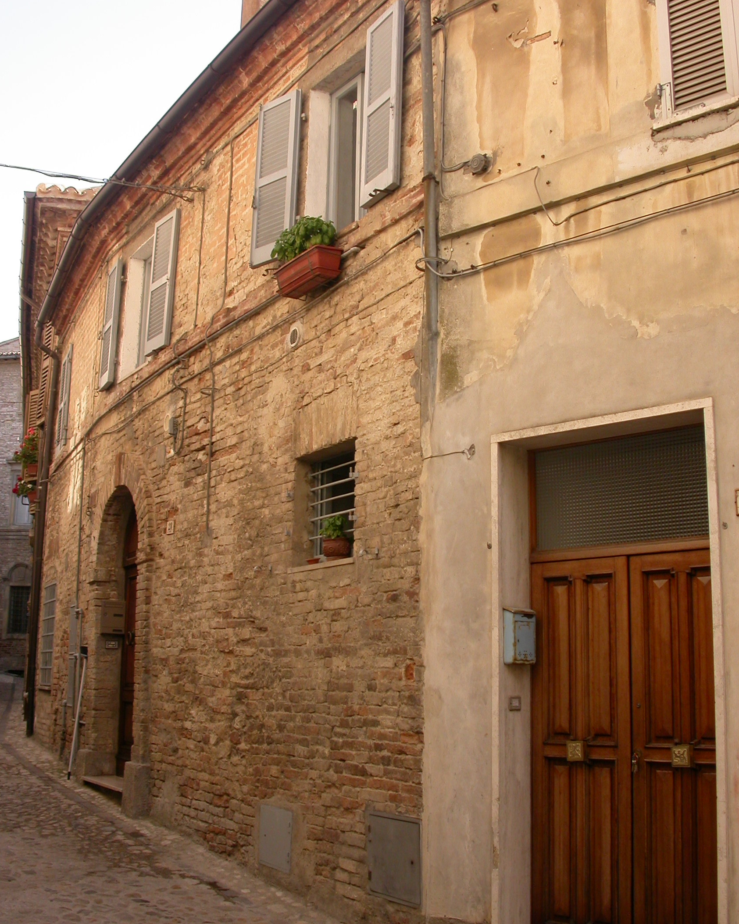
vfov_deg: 45.8
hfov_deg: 37.3
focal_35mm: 40
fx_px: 1094
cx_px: 372
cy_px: 451
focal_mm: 7.85
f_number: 5.3
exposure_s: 1/146
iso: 100
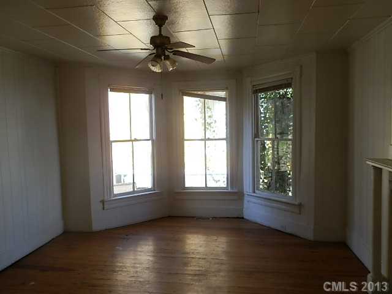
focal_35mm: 28
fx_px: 317
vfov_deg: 49.7
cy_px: 147
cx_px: 196
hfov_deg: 63.4
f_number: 3.1
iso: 64
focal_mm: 5
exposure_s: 1/50
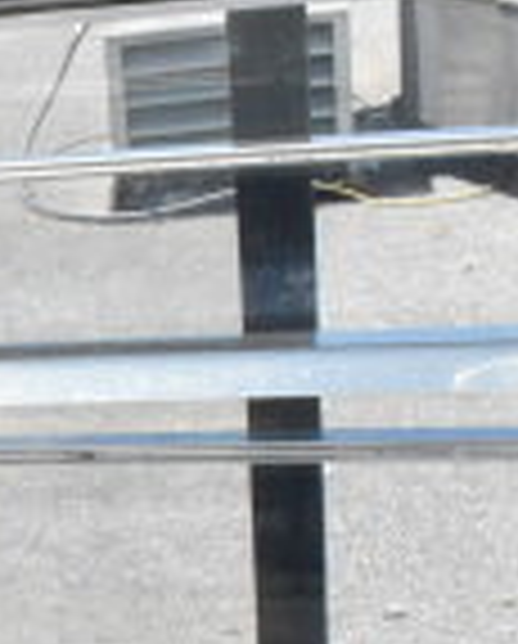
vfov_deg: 16.9
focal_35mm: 108
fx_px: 2063
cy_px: 790
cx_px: -333
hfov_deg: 13.2
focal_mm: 18
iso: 6400
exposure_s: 1/1600
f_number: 20
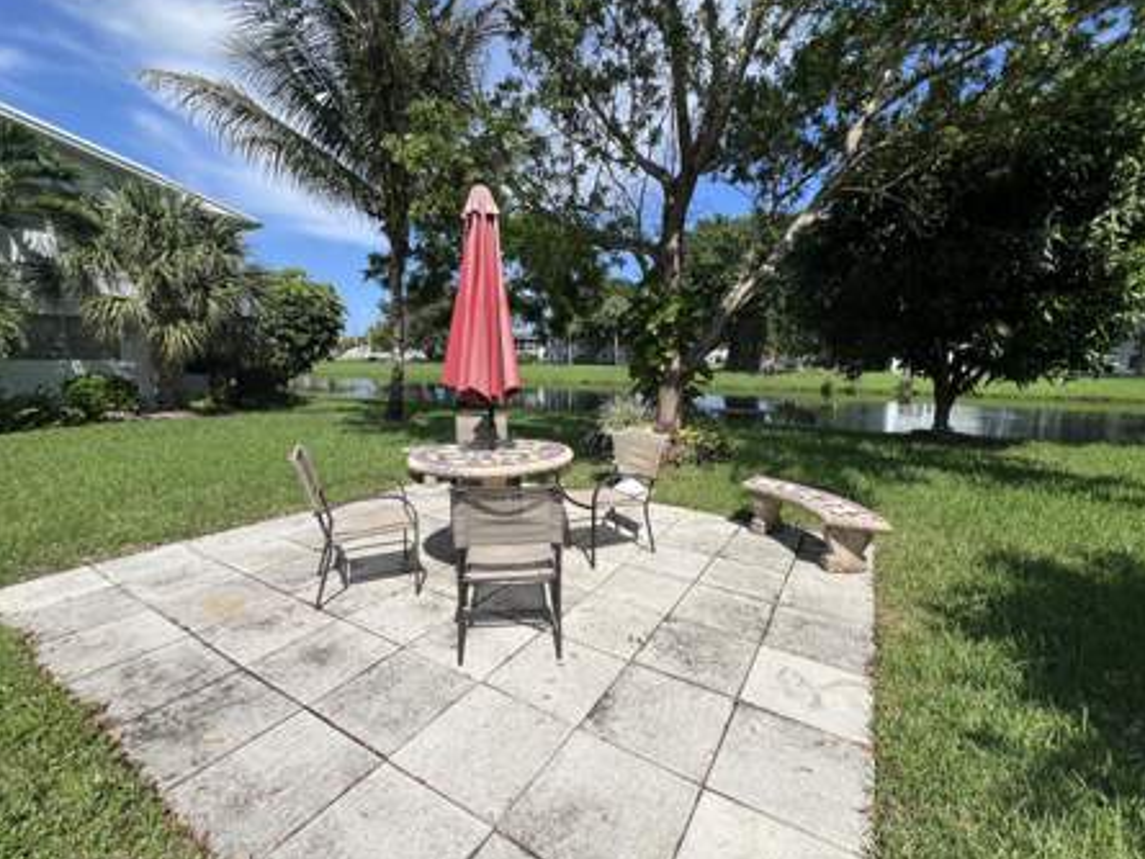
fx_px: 463
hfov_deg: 102.0
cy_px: 428
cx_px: 574
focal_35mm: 14
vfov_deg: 85.7
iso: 32
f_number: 1.8
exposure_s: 1/1672
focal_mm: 1.57
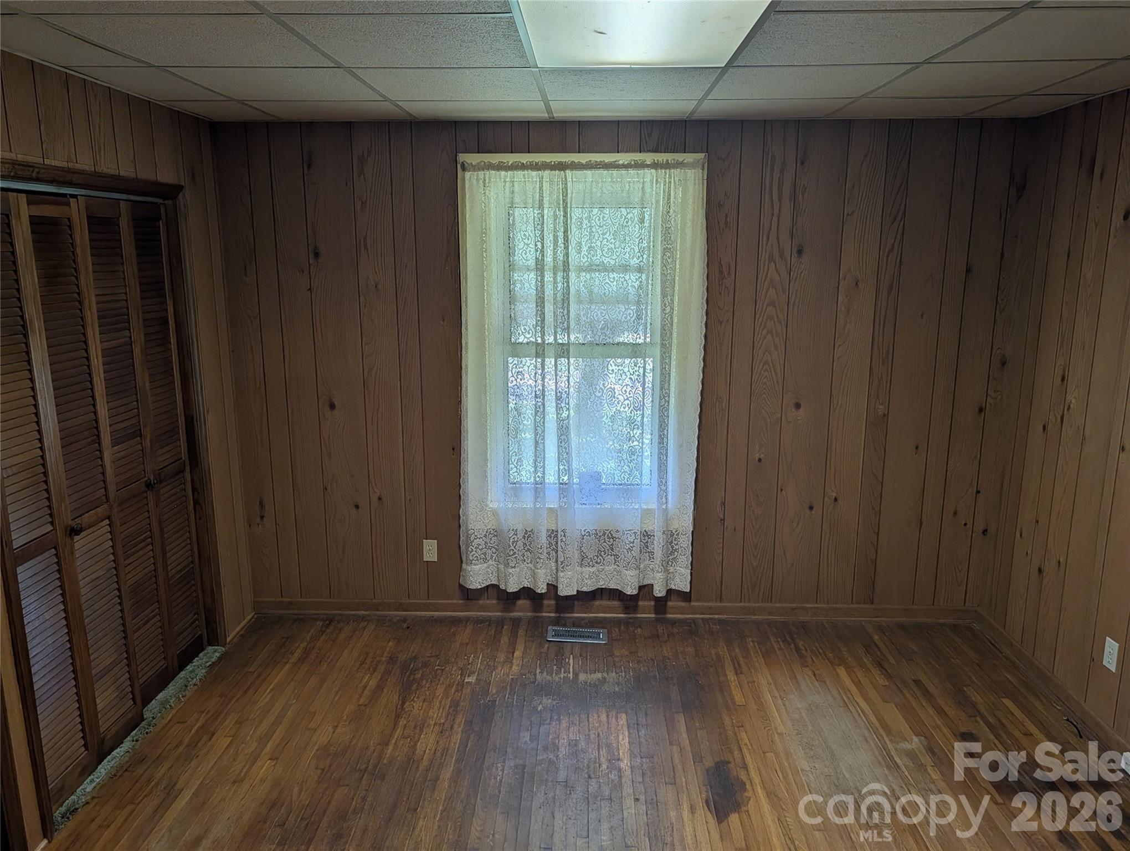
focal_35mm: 24
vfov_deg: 56.9
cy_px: 426
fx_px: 785
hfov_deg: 71.5
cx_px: 565
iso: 20
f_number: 1.68
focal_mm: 6.9
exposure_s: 1/140
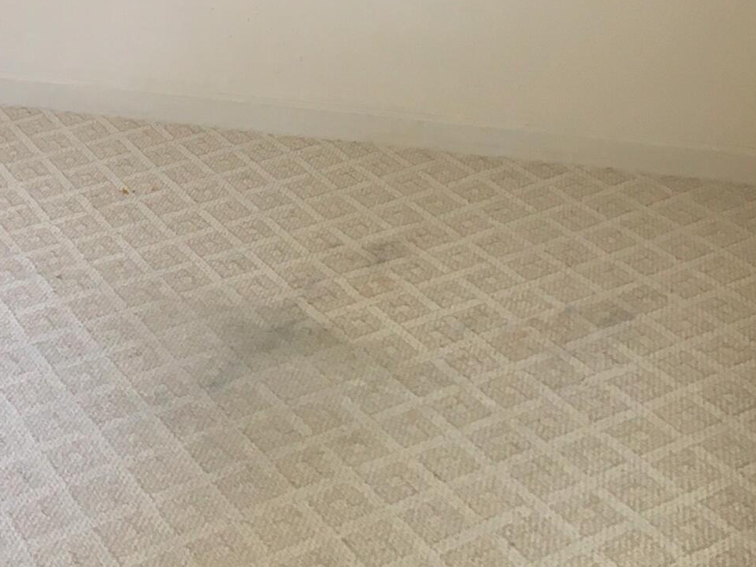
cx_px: -213
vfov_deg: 15.9
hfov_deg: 20.1
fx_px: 1965
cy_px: -62
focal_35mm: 90
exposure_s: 1/33
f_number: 2.2
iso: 64
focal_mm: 4.15
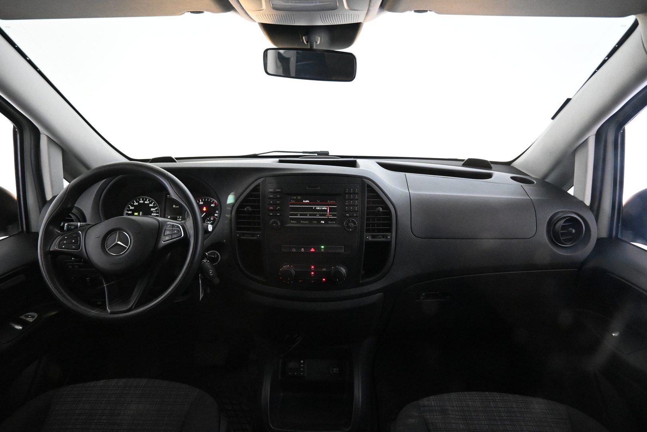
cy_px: 216
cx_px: 324
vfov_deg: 53.1
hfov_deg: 73.7
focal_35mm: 24
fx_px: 431
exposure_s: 1/50
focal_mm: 16
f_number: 3.5
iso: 6400
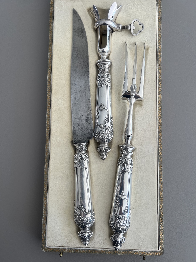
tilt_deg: -85.4
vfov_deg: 67.3
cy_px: 131
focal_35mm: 26
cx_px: 98
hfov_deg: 53.1
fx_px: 196
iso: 40
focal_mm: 5.7
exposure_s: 1/121
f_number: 1.5
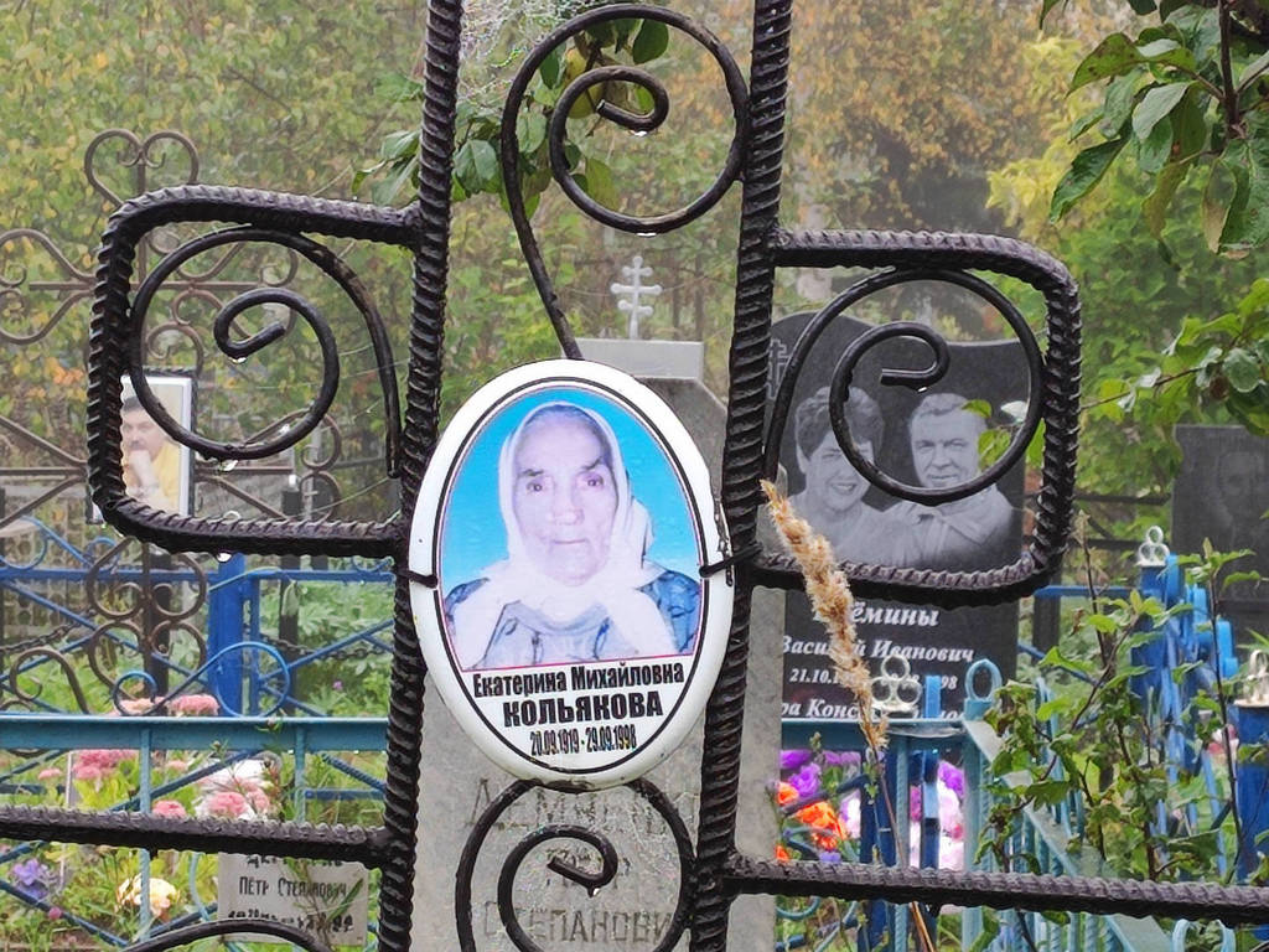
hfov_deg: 69.4
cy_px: 476
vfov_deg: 54.9
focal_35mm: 25
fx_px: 916
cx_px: 634
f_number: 1.79
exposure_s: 1/100
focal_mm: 4.7
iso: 63
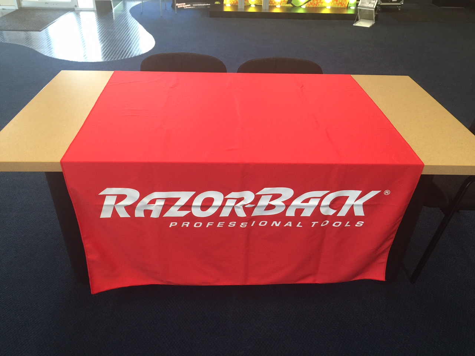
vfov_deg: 48.2
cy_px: 178
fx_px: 398
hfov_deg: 61.7
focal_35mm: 29
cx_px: 238
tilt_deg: -32.8
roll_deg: -2.4
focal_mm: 4.15
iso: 80
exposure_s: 1/15
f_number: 2.2
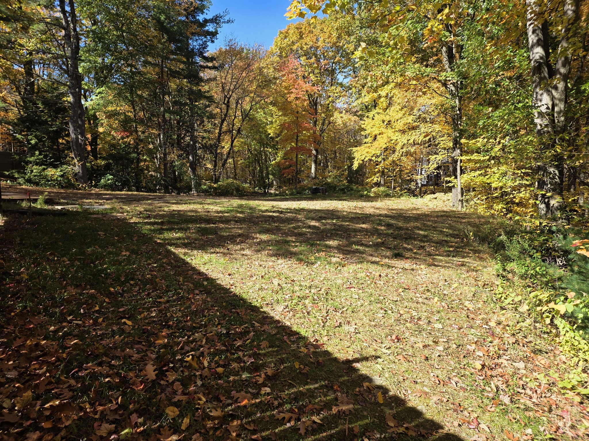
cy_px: 220
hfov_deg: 73.9
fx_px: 391
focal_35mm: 23
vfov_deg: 58.9
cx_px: 294
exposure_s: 1/1614
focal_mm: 6.3
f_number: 1.7
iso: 80
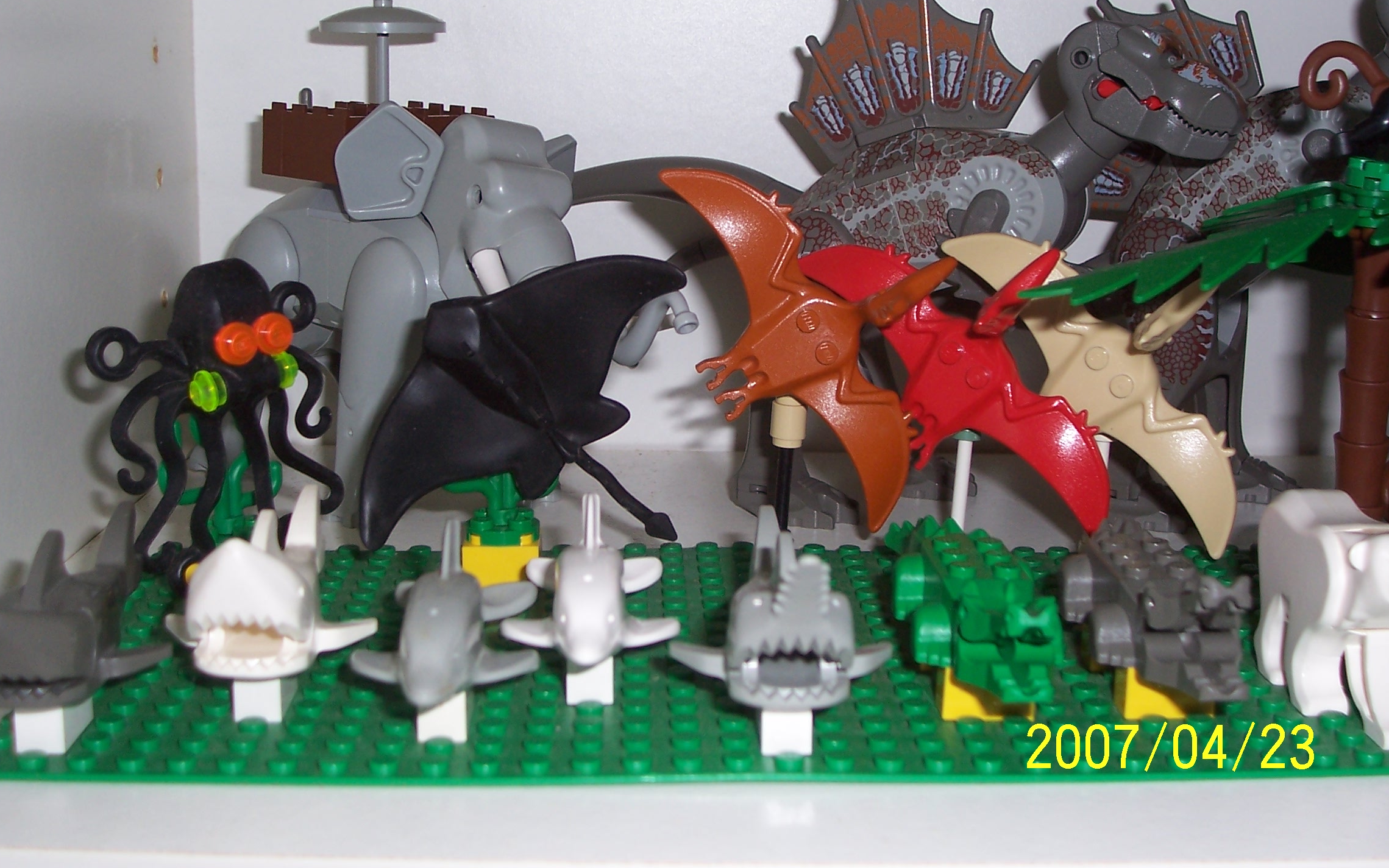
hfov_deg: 44.4
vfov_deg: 28.5
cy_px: 351
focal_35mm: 45
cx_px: 693
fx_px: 1704
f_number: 3
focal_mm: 7
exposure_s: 1/60
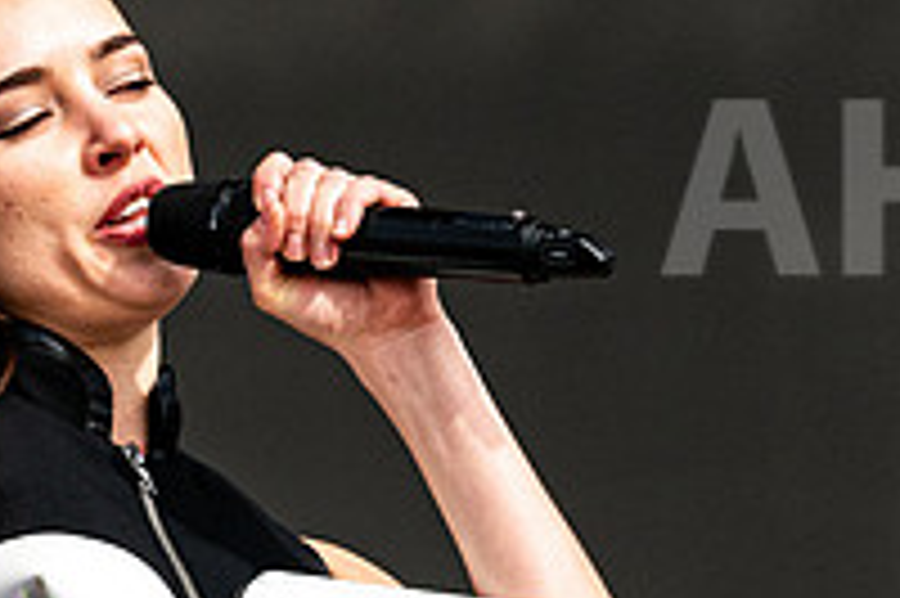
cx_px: 125
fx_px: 16136
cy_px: 599
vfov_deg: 2.1
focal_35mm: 646
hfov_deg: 3.2
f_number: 4.5
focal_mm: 160
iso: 250
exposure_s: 1/5000
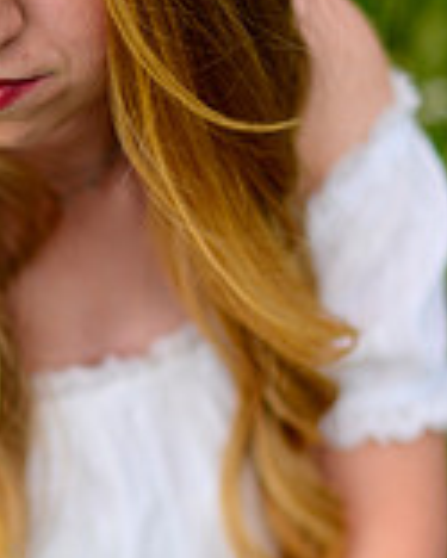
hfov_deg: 11.4
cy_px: 318
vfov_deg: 14.3
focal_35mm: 135
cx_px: 18
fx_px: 2230
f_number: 1.6
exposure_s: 1/1600
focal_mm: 50
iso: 160
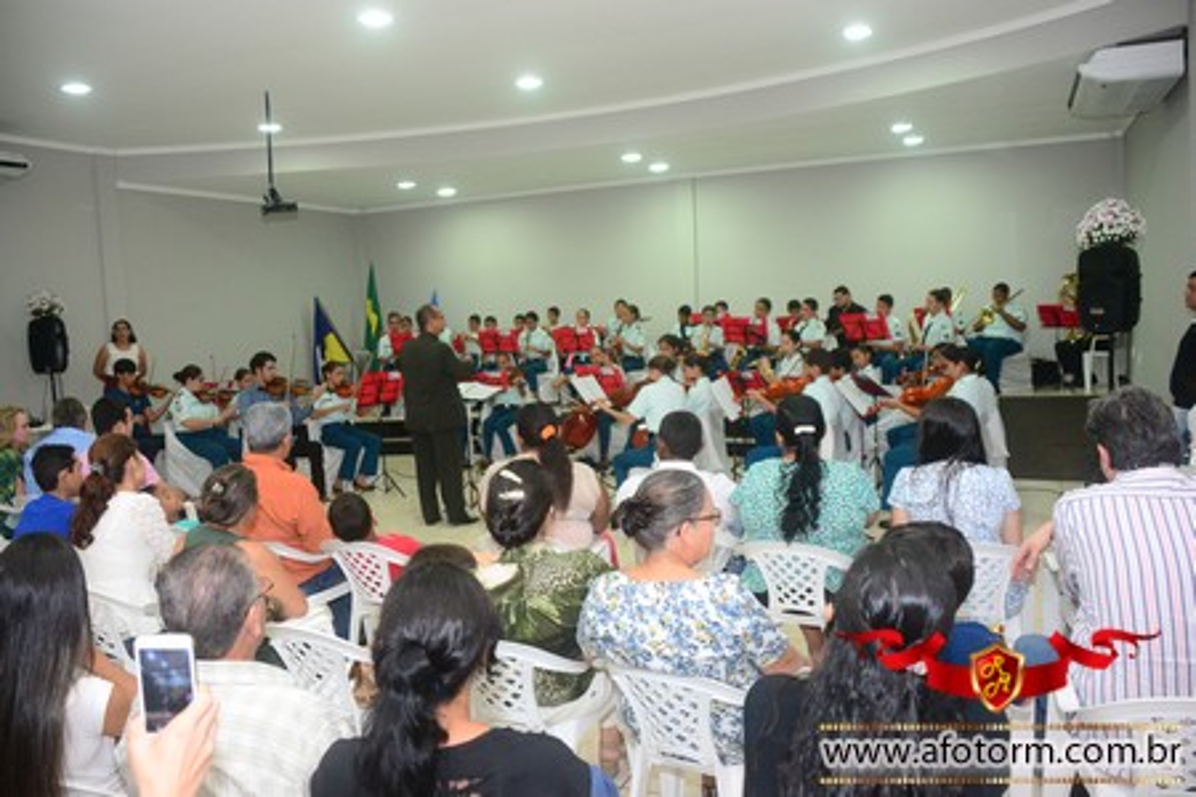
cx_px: 598
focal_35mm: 30
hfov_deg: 61.9
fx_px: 997
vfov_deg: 43.6
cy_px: 398
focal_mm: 20
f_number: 3.5
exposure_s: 1/80
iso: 1600
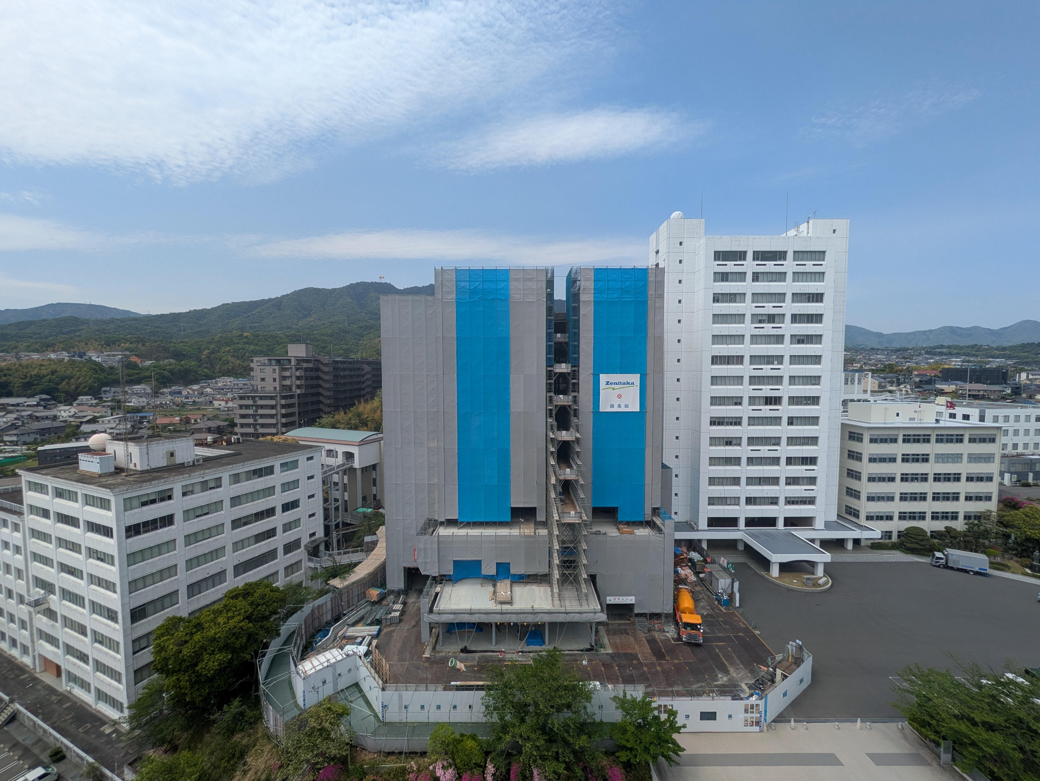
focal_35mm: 14
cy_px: 390
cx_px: 520
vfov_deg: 85.7
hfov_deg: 102.0
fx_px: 421
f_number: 2.2
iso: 49
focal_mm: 1.8
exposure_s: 1/2237
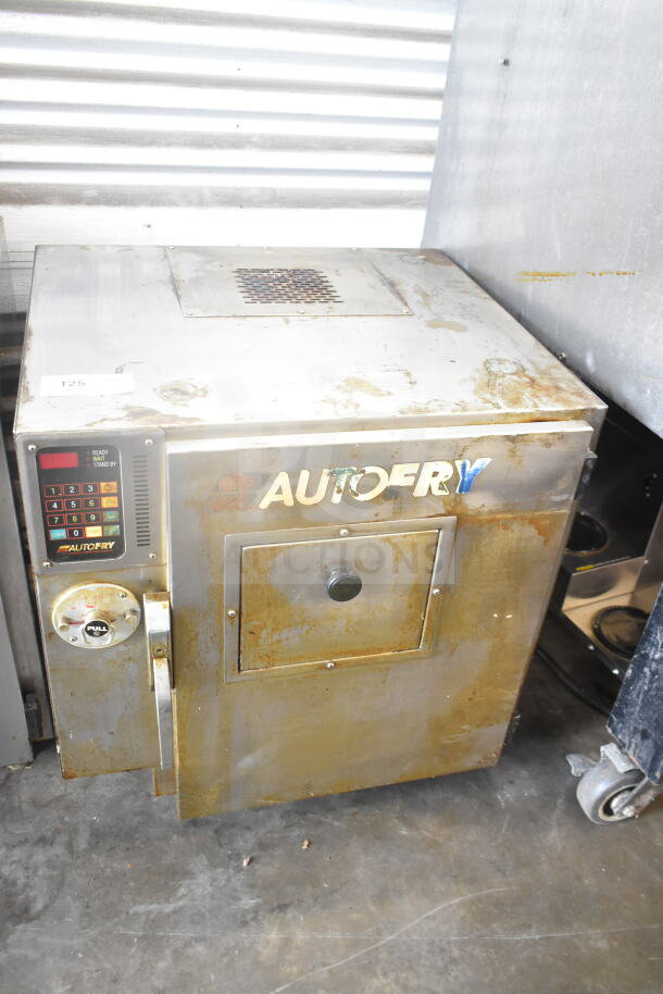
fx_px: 828
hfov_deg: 43.6
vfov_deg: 61.9
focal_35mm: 30
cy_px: 497
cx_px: 332
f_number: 3.8
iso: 1800
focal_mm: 20
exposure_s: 1/30
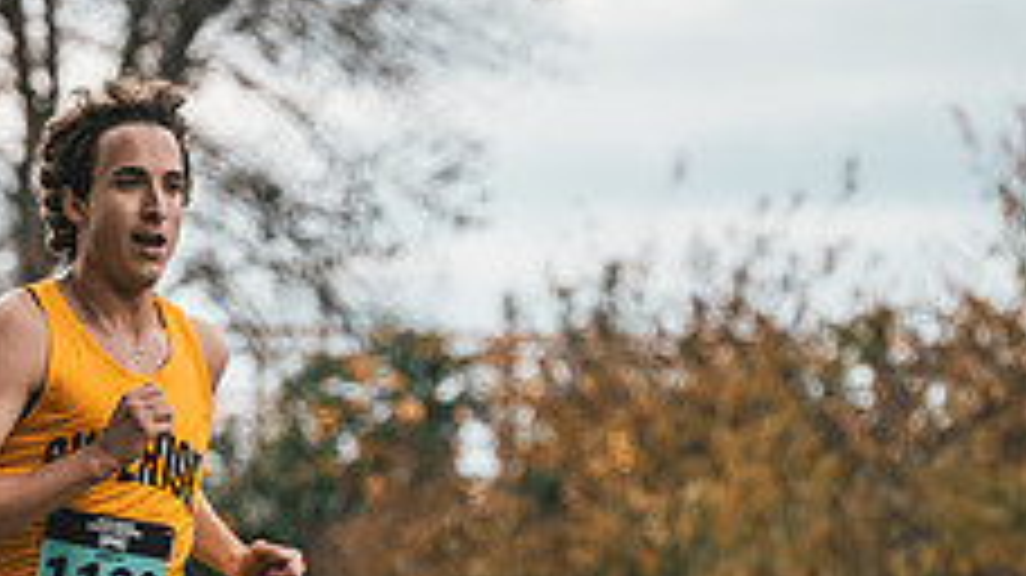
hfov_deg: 3.6
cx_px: 176
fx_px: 16207
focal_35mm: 596
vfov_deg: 2.0
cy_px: 700
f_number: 6.3
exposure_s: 1/1000
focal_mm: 223
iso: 400
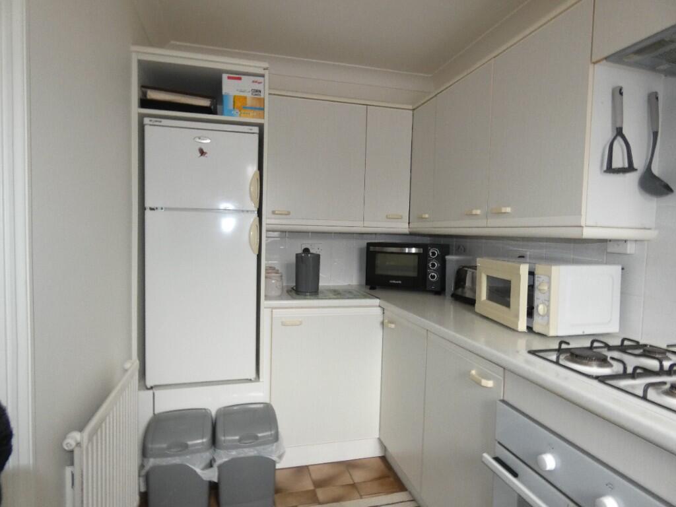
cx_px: 338
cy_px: 254
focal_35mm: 20
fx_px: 391
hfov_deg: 81.7
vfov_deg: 66.0
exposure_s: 1/30
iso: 250
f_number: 2.8
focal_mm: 3.6
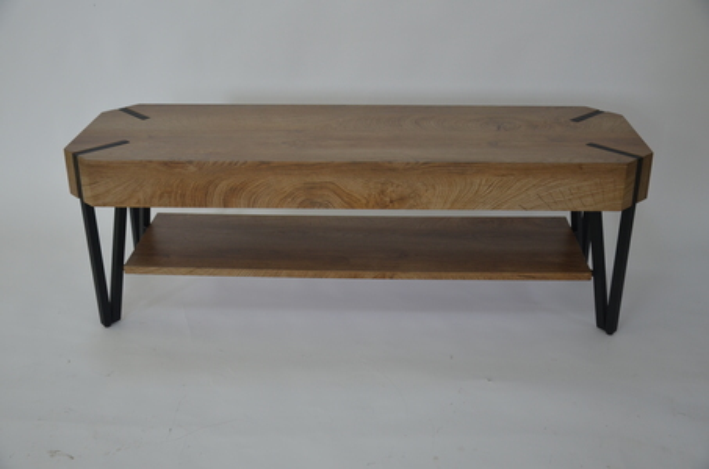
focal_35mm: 42
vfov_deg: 31.8
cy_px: 234
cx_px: 354
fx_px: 825
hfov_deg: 46.5
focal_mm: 28
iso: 400
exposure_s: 1/60
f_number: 4
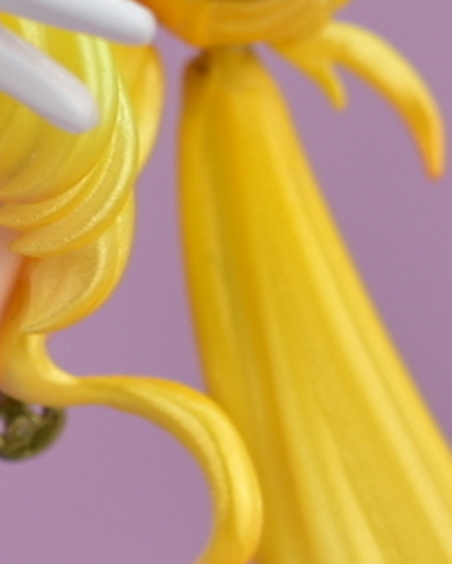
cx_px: -434
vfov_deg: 8.2
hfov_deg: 6.4
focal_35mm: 234
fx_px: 3912
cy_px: 419
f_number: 5.6
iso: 100
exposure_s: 1/50
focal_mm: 35
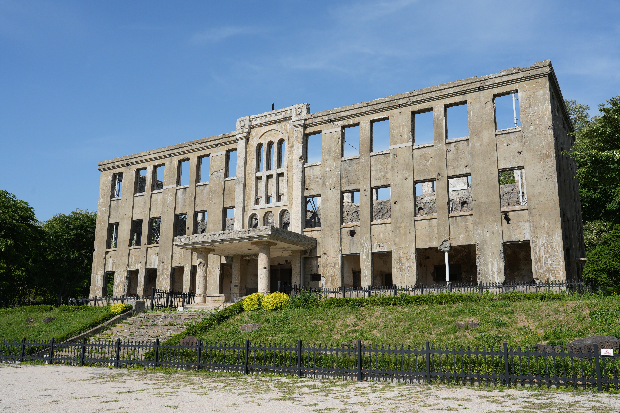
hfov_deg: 58.7
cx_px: 310
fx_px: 551
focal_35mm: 32
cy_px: 206
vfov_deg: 41.1
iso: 160
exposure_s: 1/400
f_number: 9
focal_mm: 32
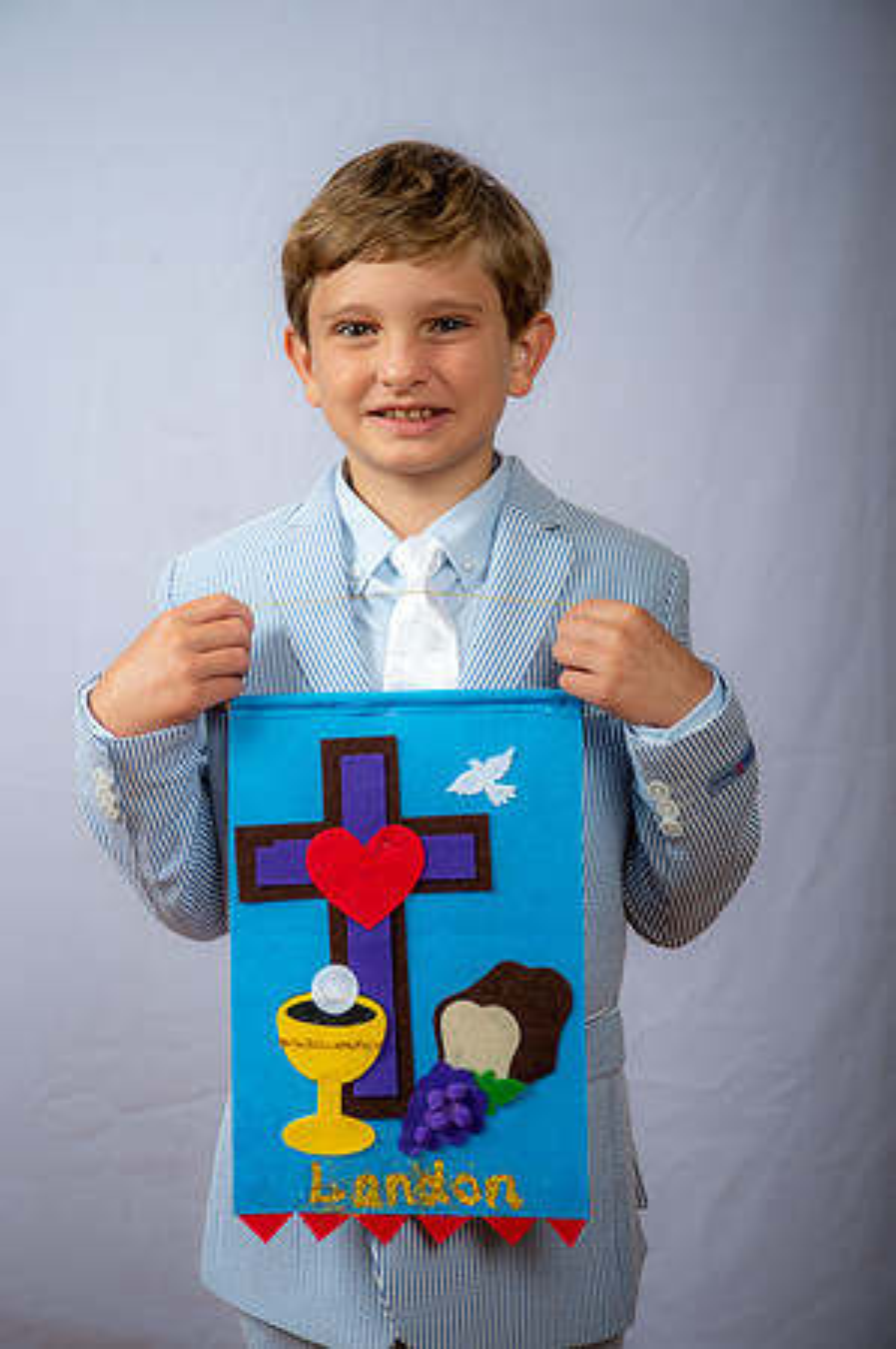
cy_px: 674
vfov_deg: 30.5
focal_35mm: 66
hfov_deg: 20.6
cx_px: 448
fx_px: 2470
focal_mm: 66
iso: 250
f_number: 6.3
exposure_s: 1/200
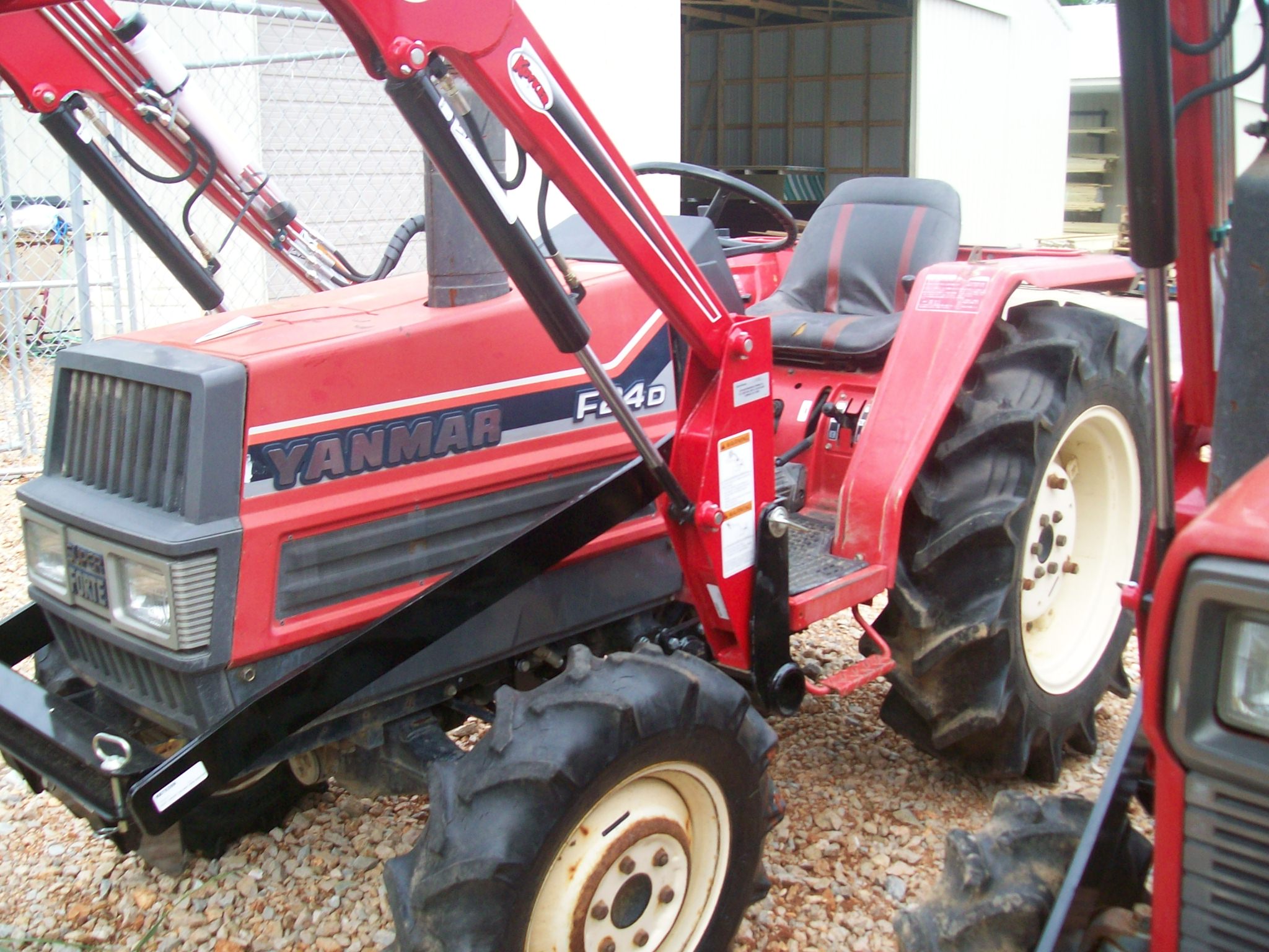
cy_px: 476
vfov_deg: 39.7
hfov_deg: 51.4
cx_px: 634
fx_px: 1320
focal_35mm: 36
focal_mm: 6
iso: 80
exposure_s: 1/133
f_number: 2.7
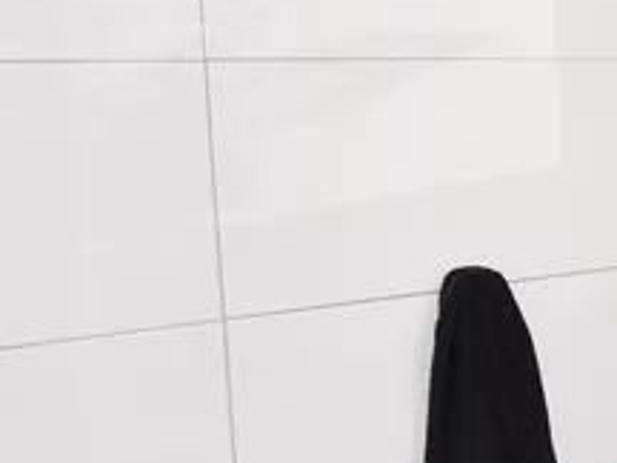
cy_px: 186
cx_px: 1211
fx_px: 1372
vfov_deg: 19.1
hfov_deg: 18.0
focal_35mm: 77
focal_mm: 10
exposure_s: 1/125
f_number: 5.6
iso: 200
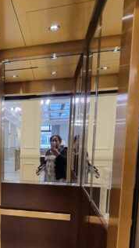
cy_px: 173
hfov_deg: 33.6
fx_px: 203
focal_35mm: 31
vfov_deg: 60.5
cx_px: -9
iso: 500
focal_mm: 2.2
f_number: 2.2
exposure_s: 1/30
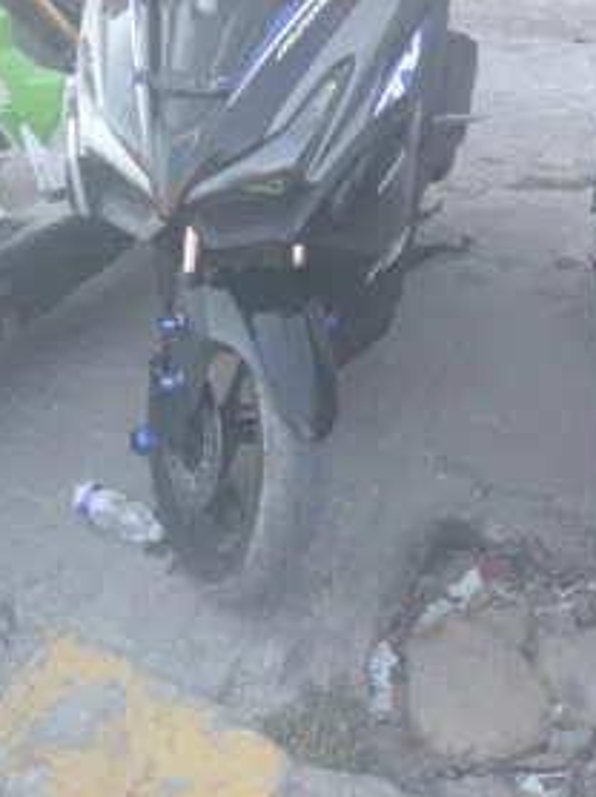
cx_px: 281
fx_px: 828
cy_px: 249
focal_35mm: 36
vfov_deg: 50.2
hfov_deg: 39.6
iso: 50
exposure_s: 1/135
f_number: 1.8
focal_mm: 4.69
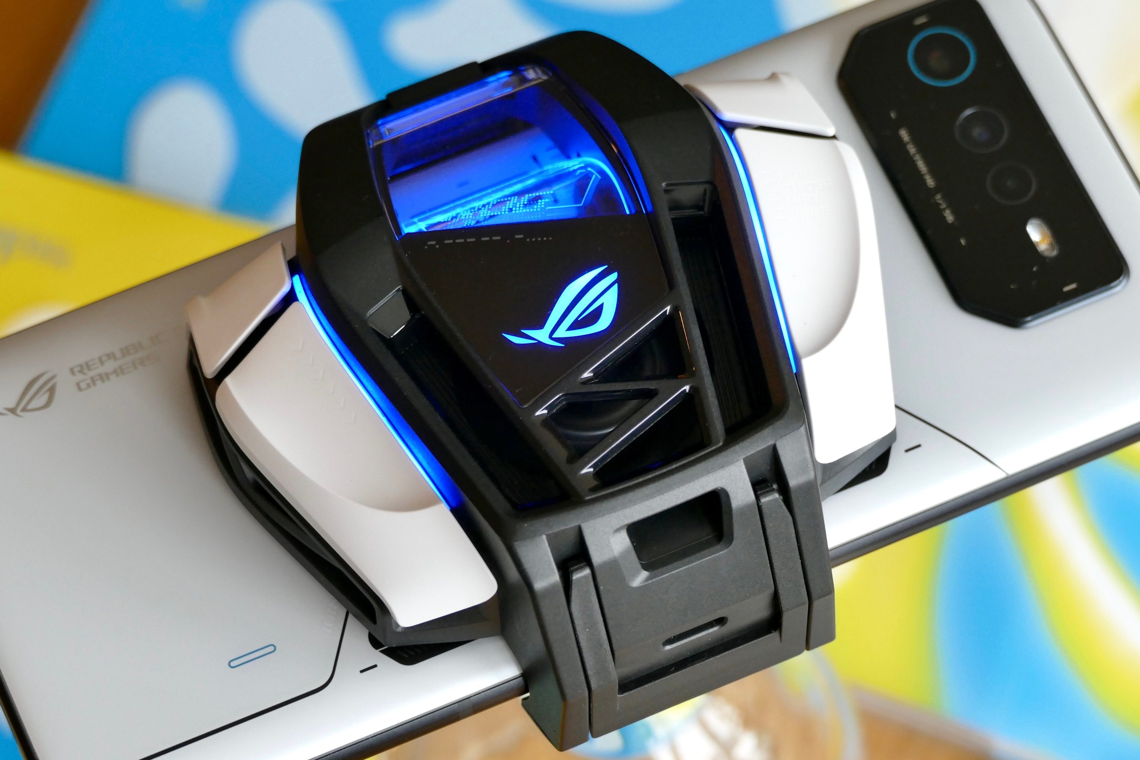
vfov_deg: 8.9
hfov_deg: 13.3
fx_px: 4876
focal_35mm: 154
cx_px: 570
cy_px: 380
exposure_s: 1/100
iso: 500
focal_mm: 56.08
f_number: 4.5
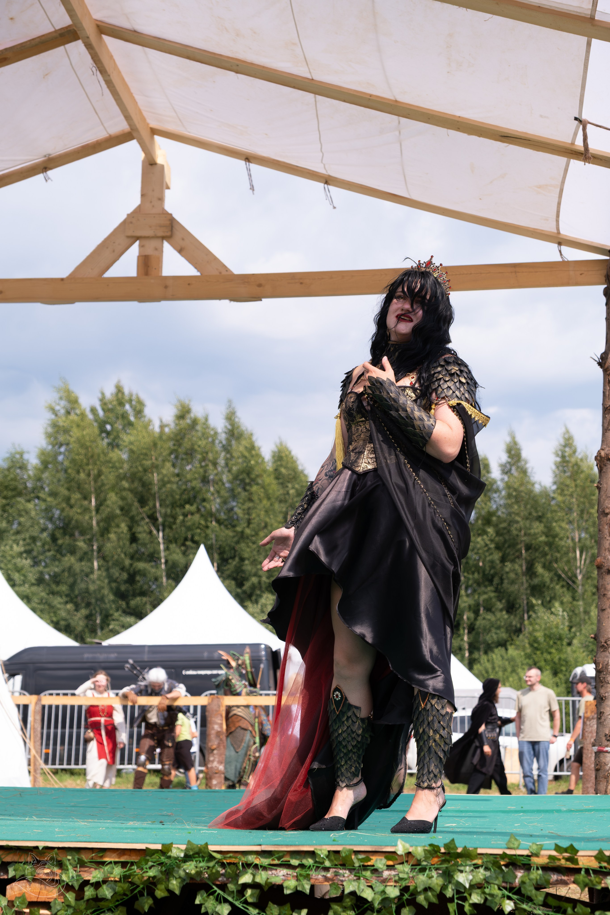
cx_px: 305
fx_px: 1677
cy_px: 458
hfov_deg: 20.6
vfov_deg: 30.5
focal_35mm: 66
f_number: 4
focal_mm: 44.1
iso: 160
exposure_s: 1/1000
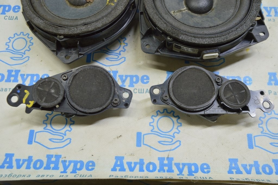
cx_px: 139
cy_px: 92
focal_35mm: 34
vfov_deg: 38.3
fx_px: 266
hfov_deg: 55.1
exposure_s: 1/20
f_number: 5.6
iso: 400
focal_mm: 23
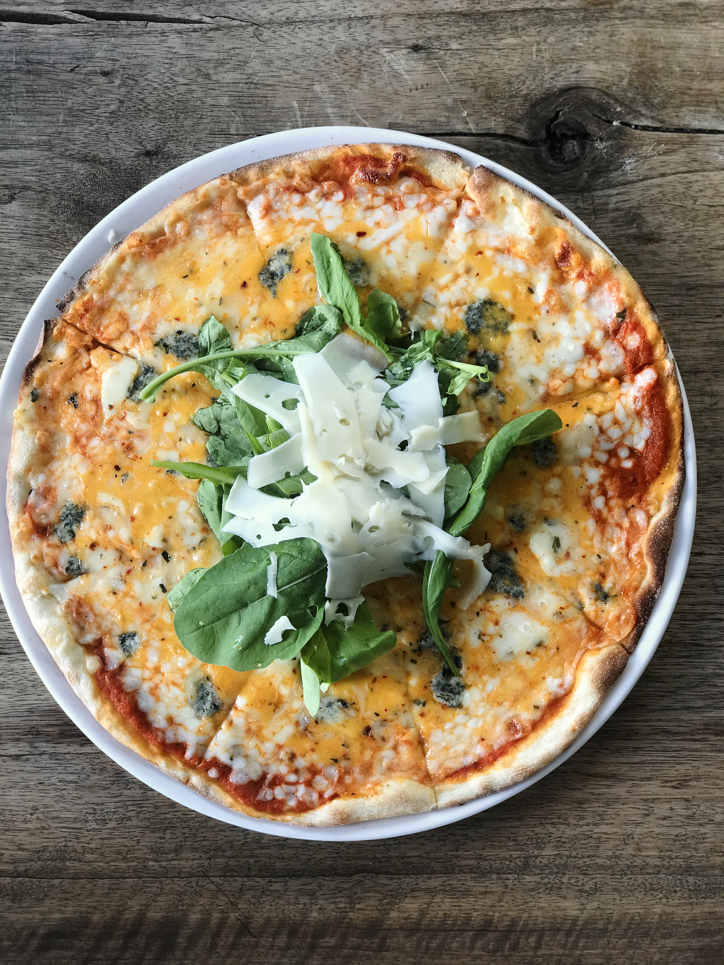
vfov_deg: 33.8
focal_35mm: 57
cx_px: 362
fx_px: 1590
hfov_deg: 25.7
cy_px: 482
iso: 20
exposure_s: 1/50
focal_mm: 6.6
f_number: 2.8
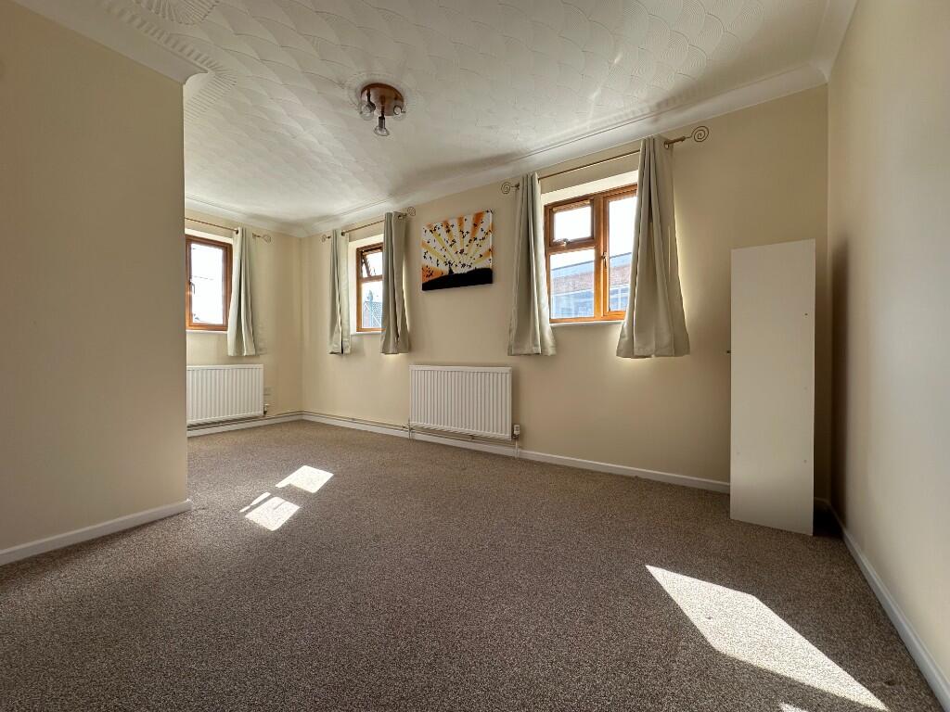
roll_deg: +0.3
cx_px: 475
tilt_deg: -0.1
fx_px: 384
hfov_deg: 102.1
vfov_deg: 85.7
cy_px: 356
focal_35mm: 14
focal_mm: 2.22
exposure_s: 1/157
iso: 40
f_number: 2.2
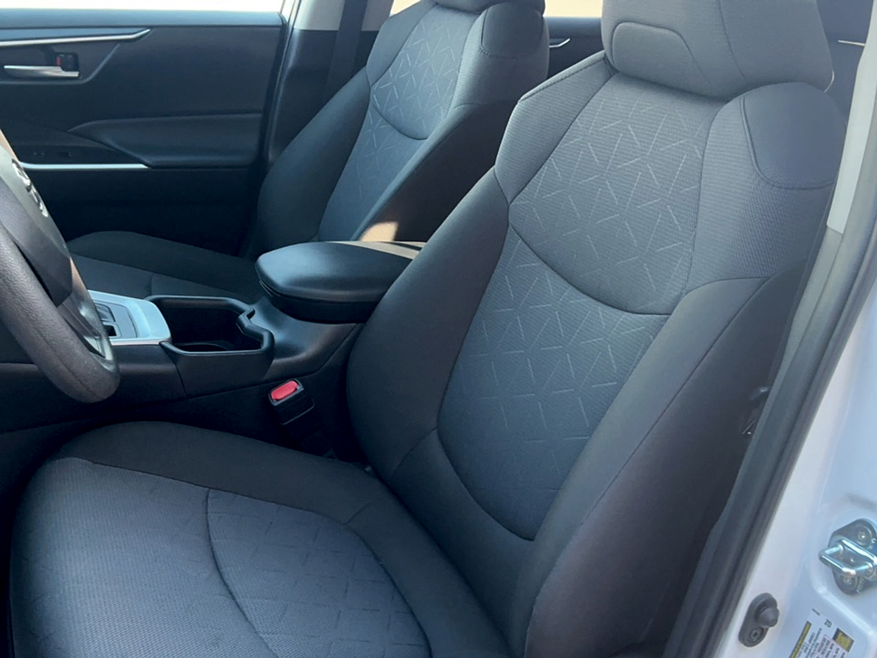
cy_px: 329
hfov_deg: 60.0
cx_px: 438
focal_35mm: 30
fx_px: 760
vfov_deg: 46.8
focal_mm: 3
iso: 40
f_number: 1.8
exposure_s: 1/60
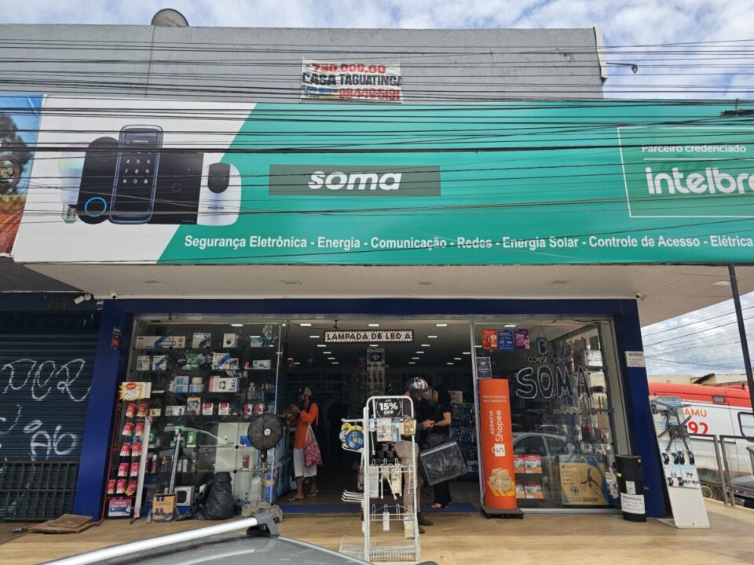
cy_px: 282
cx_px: 377
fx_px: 501
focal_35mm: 23
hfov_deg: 73.9
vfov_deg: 58.9
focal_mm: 6.3
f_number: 1.7
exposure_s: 1/1126
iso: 20
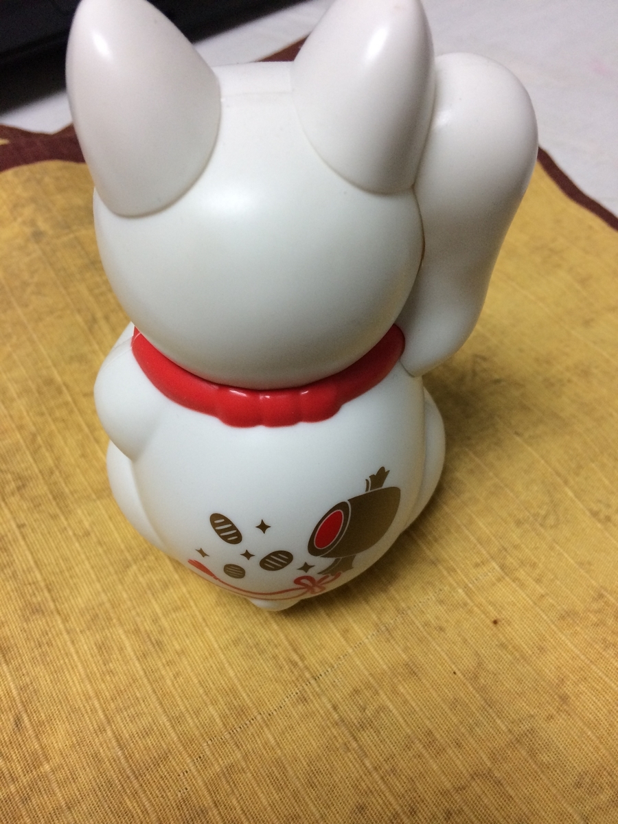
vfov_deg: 61.7
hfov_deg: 48.2
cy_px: 412
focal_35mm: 29
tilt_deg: -55.7
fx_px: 690
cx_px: 309
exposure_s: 1/33
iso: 80
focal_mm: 4.15
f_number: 2.2
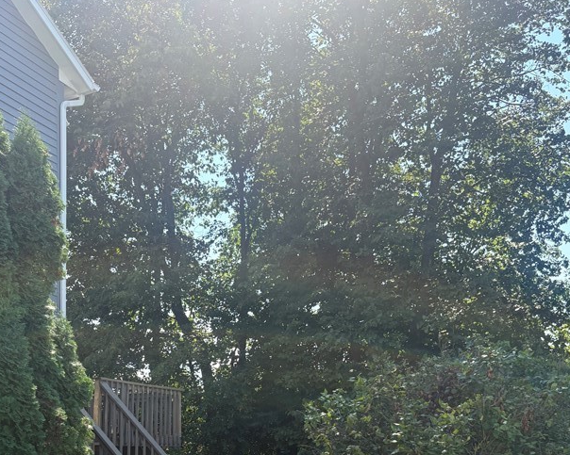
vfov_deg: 32.1
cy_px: 456
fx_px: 725
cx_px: 232
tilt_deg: +0.9
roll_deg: -0.2
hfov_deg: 42.7
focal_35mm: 43
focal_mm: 5.96
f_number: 1.6
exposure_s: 1/1155
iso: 64
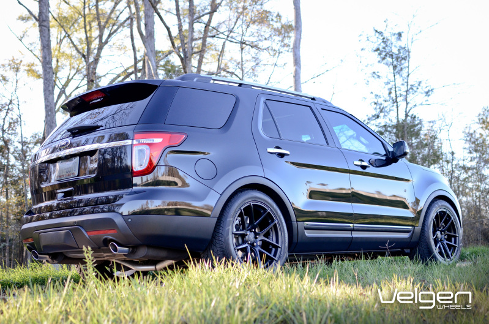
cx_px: 244
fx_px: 712
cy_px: 162
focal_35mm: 52
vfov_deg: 25.6
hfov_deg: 37.9
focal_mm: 35
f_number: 3.2
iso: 800
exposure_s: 1/1000
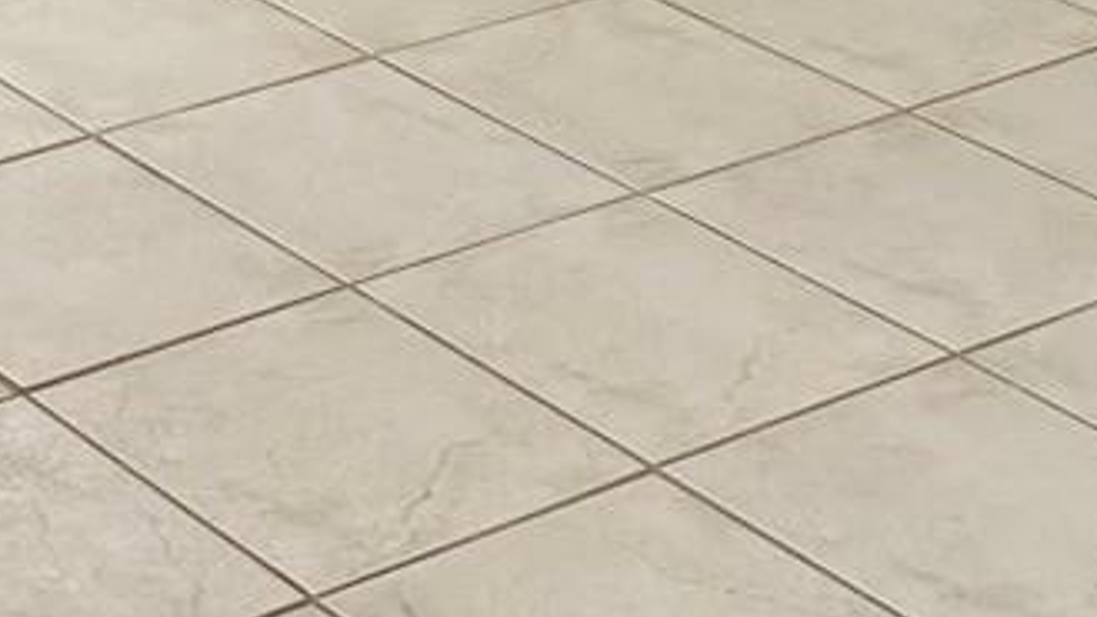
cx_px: -373
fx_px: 3694
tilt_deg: -9.7
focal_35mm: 127
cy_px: -900
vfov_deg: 8.6
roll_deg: +0.7
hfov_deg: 15.9
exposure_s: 1/120
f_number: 1.78
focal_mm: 6.76
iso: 125
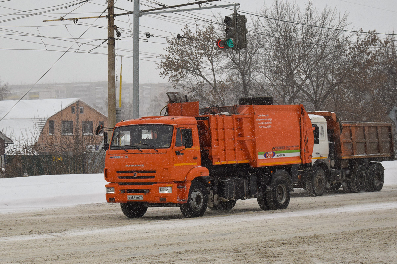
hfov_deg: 24.6
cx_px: 198
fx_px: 910
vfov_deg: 16.6
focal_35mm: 82
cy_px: 132
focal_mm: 55
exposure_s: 1/1000
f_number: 5.6
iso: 800
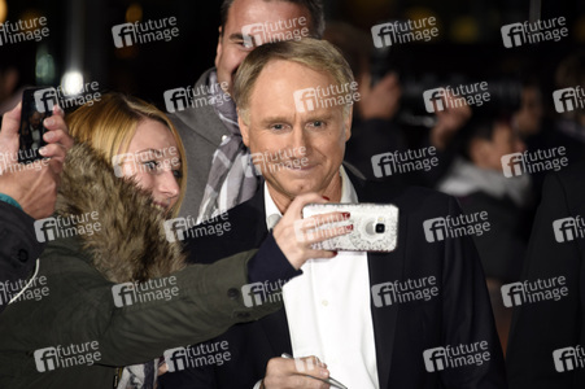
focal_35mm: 300
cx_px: 292
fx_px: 4871
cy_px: 194
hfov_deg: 6.9
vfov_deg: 4.6
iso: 640
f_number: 5.6
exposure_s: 1/125
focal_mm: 300
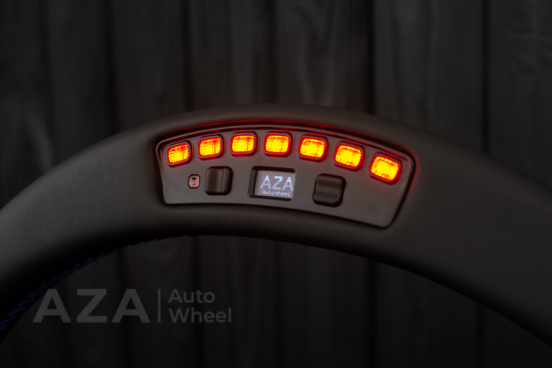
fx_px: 805
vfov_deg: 25.8
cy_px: 184
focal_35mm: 52
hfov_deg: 37.8
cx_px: 276
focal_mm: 35
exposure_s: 1/125
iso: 500
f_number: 6.3
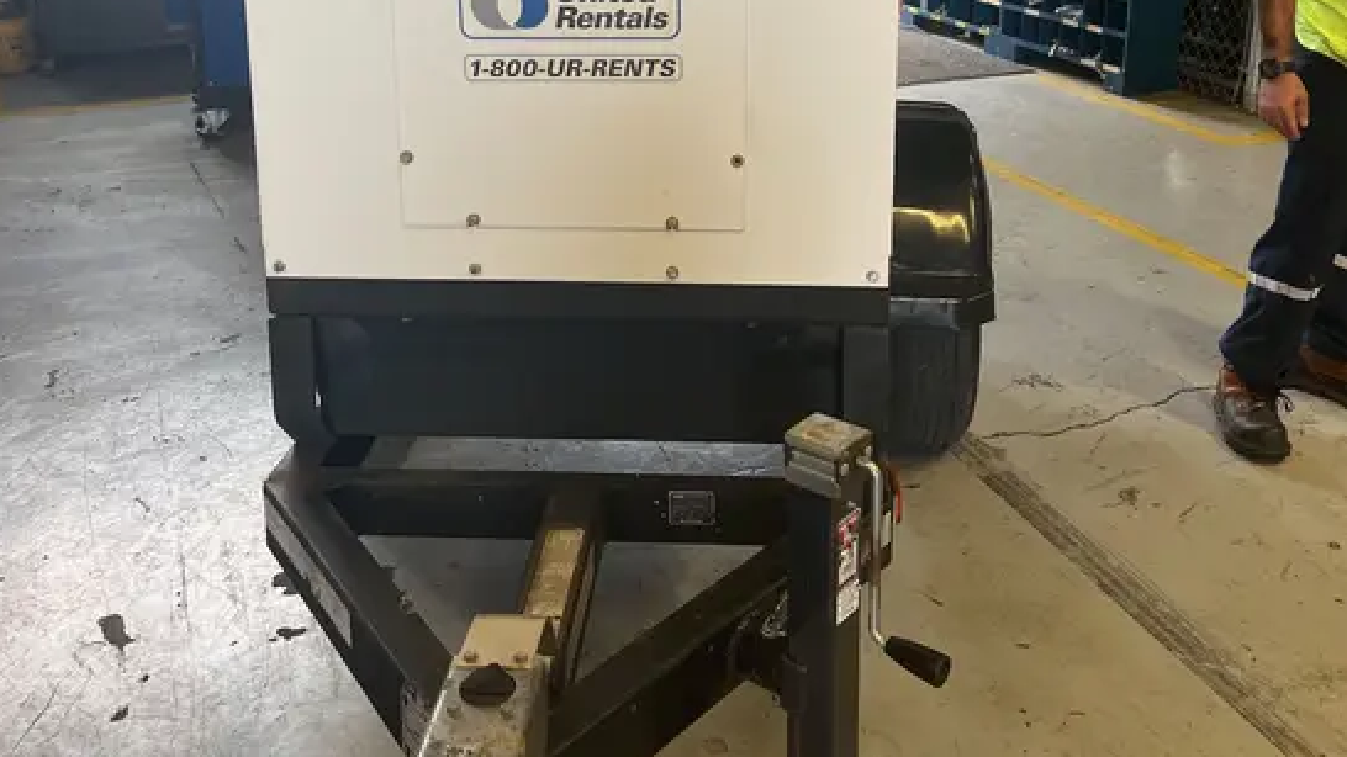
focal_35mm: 38
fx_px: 1357
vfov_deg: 30.0
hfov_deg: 52.8
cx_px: 671
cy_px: 92
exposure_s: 1/120
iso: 100
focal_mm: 5.1
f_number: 1.6
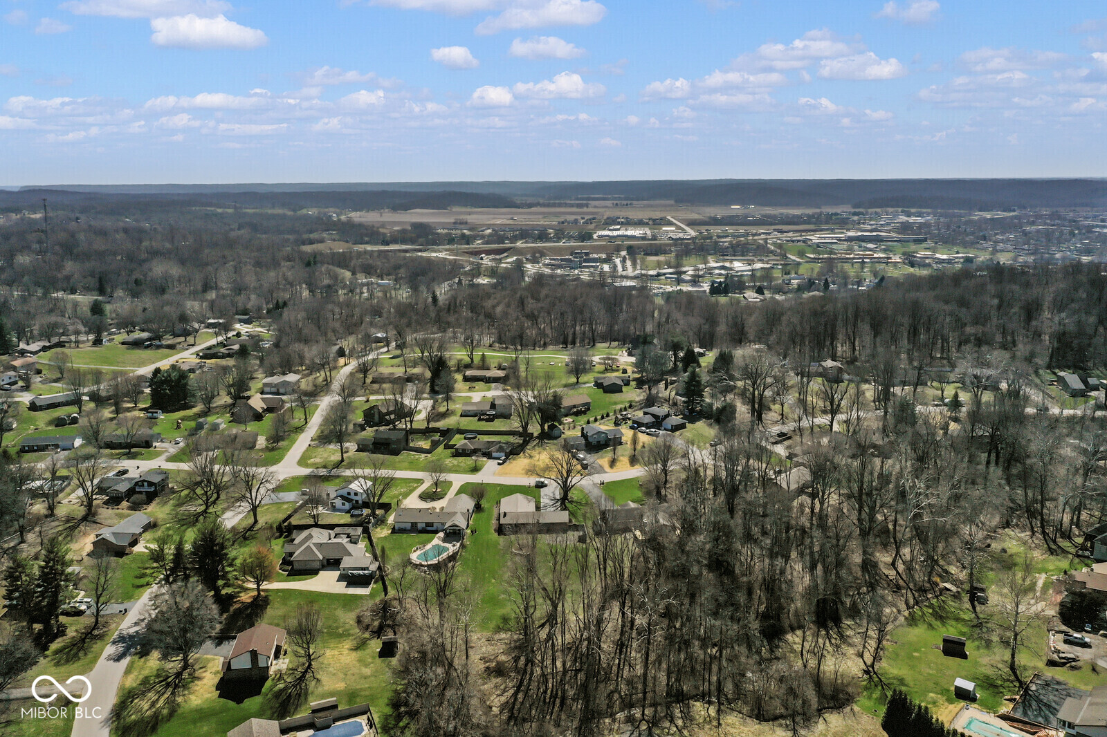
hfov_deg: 65.5
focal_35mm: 28
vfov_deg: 46.4
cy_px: 368
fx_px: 861
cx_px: 554
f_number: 8
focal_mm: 10.26
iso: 100
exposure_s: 1/1250
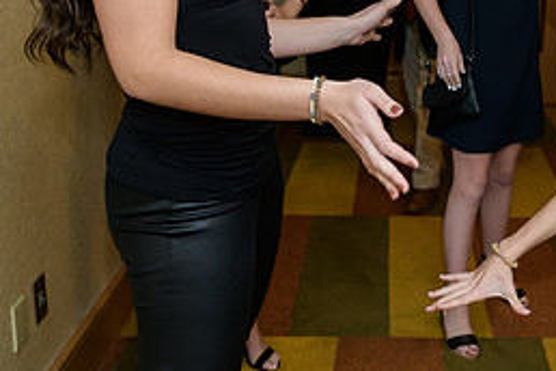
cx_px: 453
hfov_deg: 35.6
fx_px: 834
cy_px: 68
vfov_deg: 24.6
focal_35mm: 54
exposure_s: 1/125
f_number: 3.2
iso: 1600
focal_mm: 24
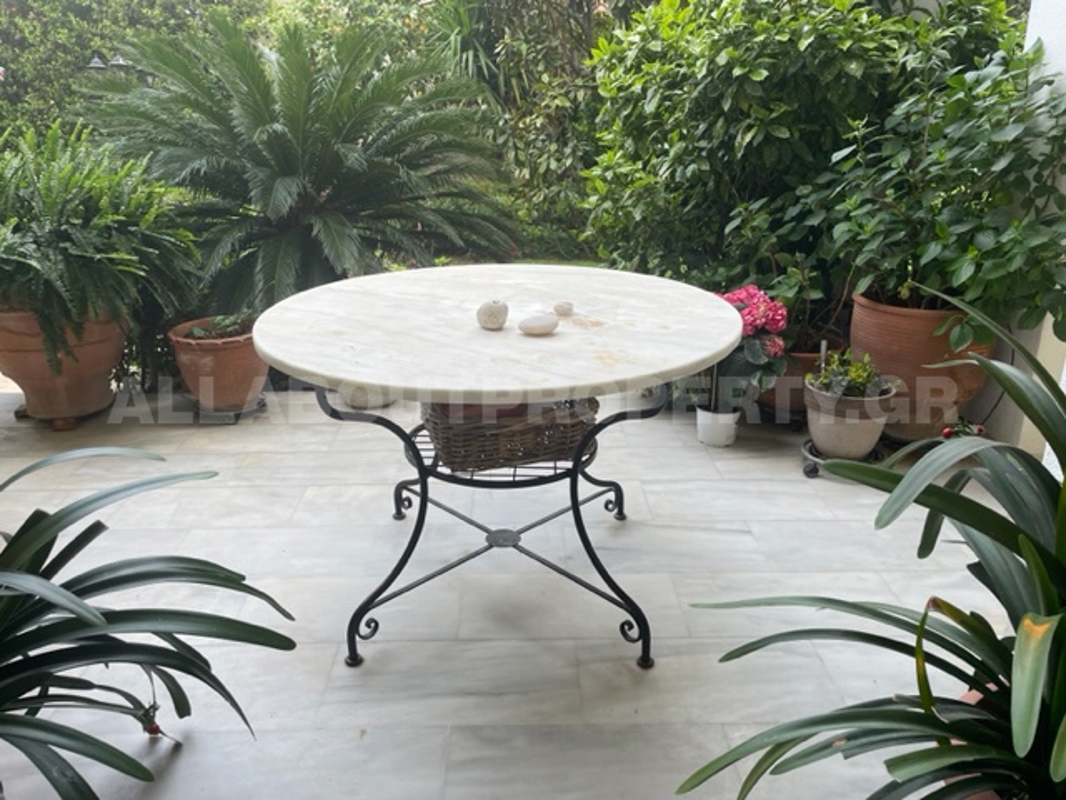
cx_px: 533
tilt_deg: -18.0
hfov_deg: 67.3
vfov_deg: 53.1
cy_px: 400
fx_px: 801
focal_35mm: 26
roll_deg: +0.5
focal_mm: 4.2
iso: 32
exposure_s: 1/831
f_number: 1.6
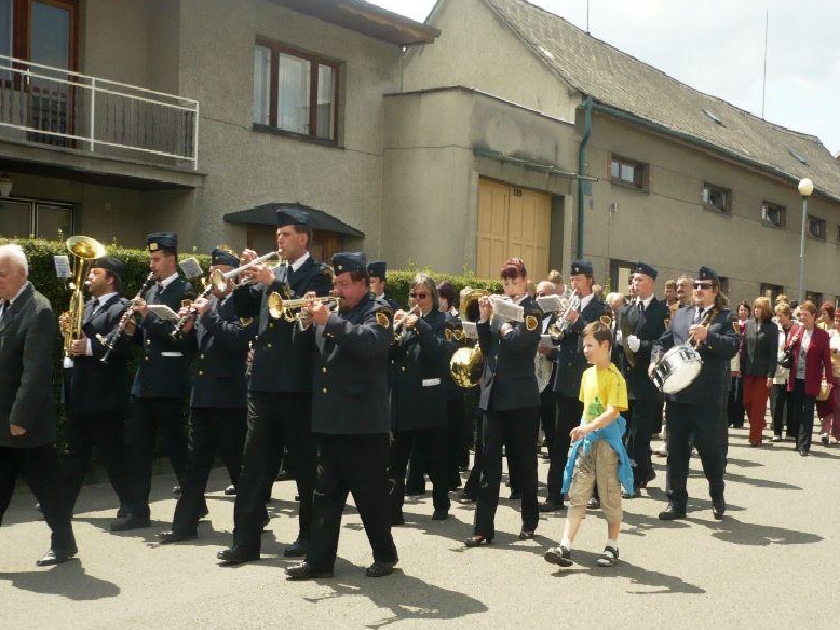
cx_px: 420
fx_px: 873
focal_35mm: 36
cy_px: 311
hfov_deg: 51.4
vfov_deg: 39.6
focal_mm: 5.8
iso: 100
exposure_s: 1/160
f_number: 8
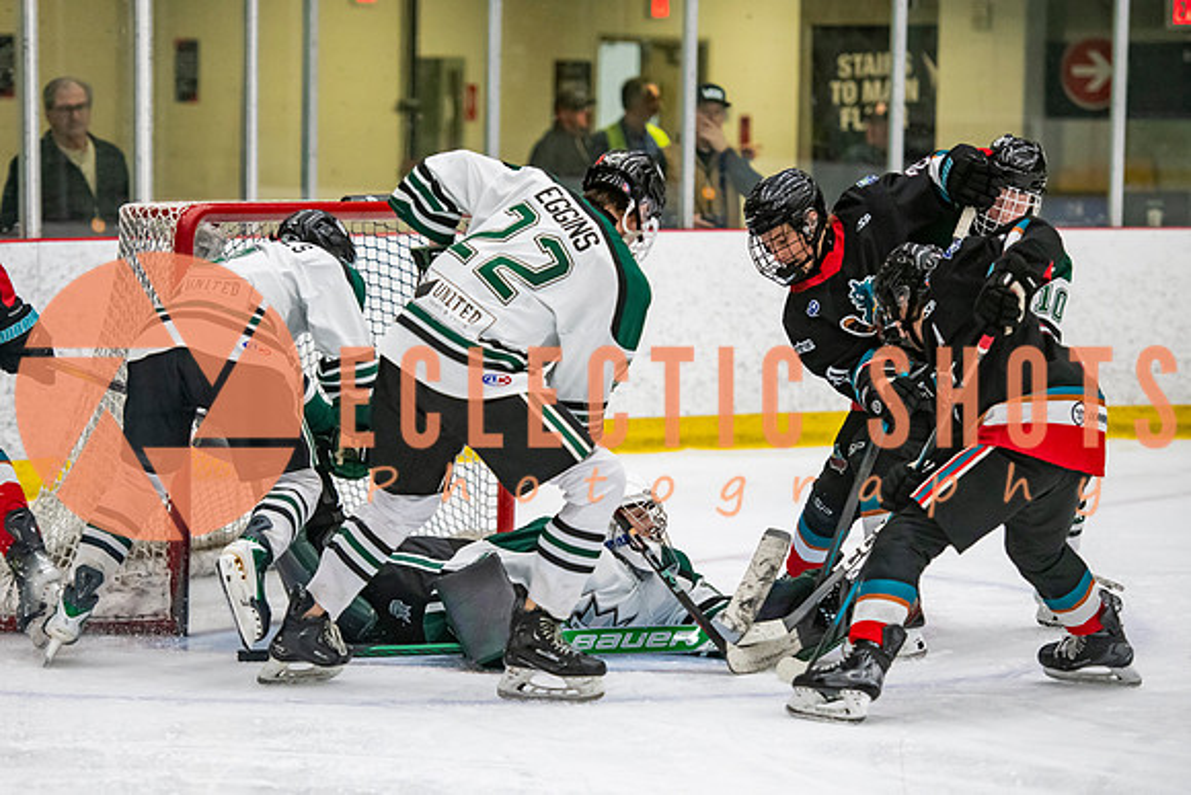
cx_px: 505
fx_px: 5056
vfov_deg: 9.0
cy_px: 419
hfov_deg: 13.4
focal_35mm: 153
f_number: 3.2
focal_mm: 125
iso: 2000
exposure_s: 1/640
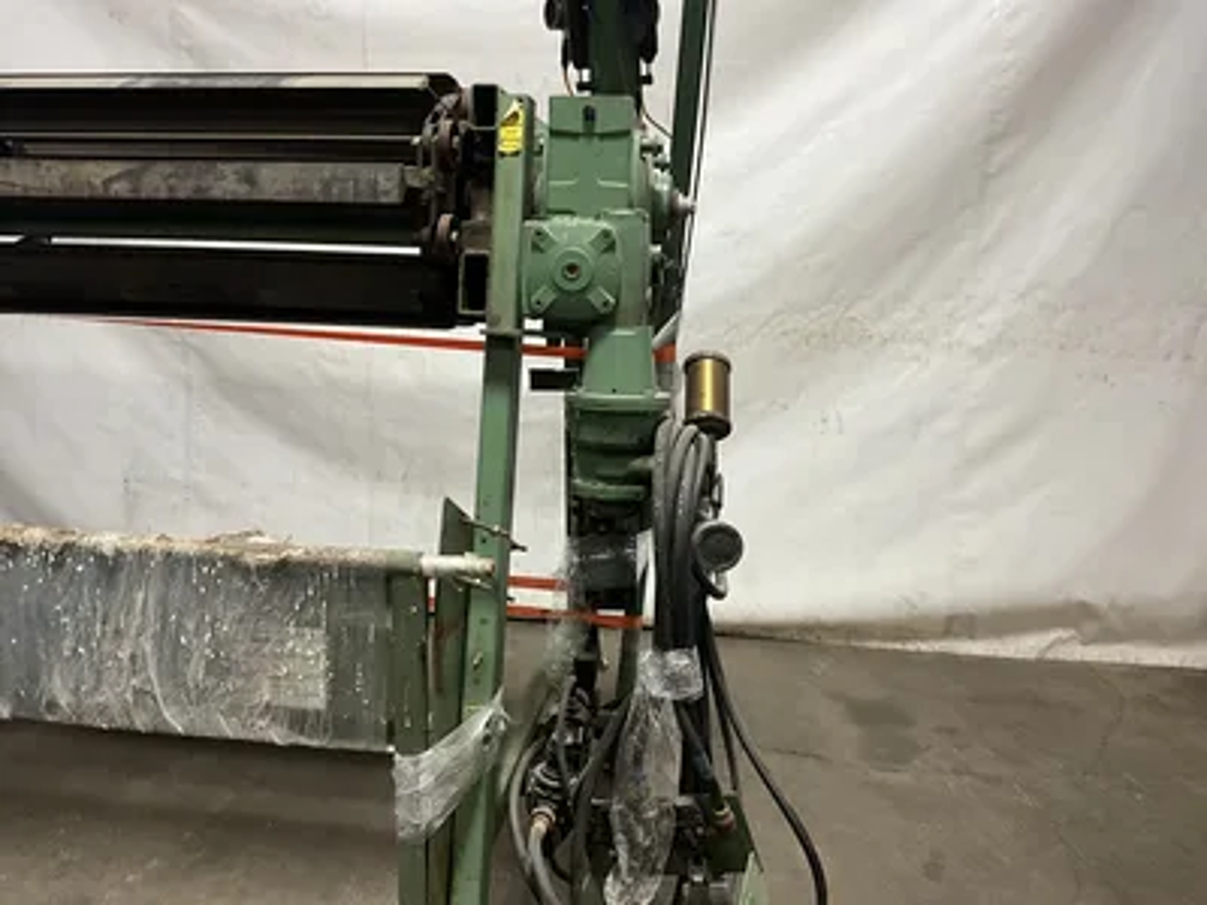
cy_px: 452
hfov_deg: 61.7
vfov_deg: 48.2
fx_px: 1011
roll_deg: -1.2
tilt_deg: -9.7
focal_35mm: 29
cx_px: 604
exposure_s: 1/60
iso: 125
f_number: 1.8
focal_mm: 3
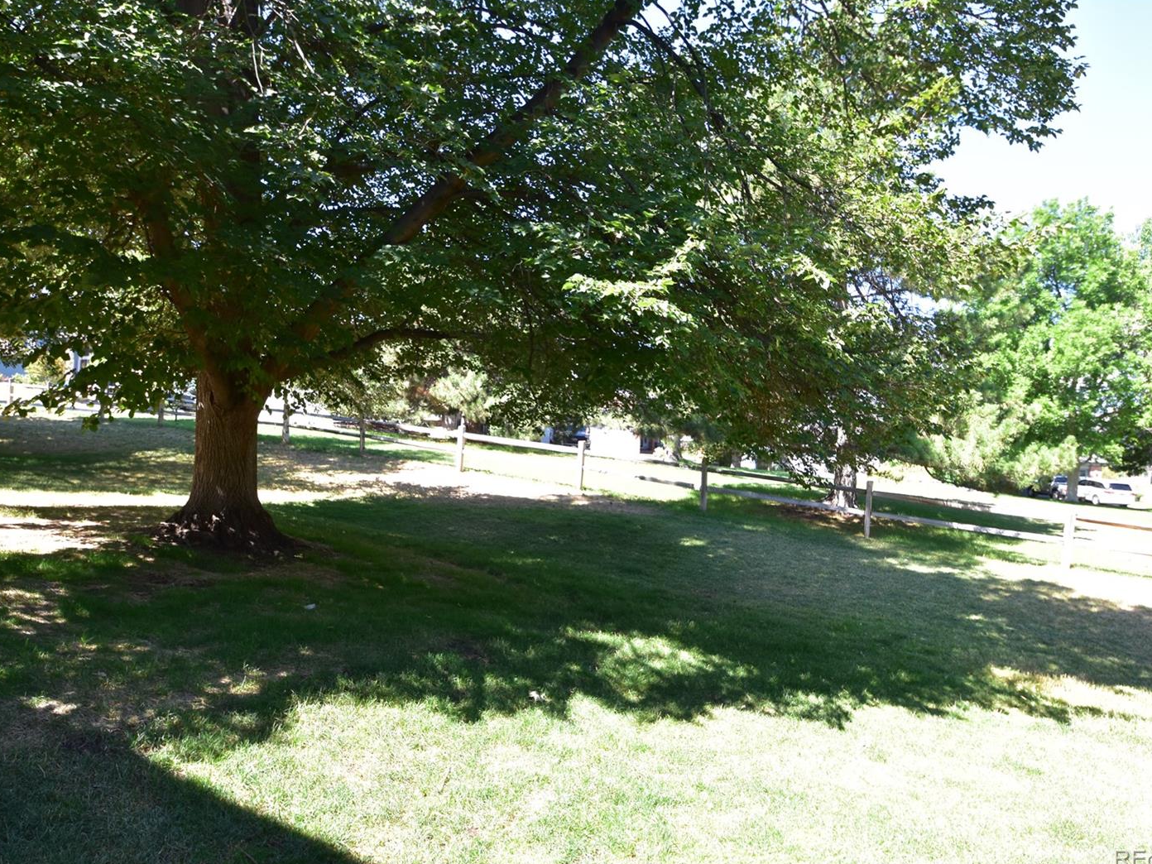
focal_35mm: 22
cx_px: 585
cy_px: 434
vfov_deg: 62.1
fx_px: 717
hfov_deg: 77.5
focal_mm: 13
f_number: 9
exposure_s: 1/125
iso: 400
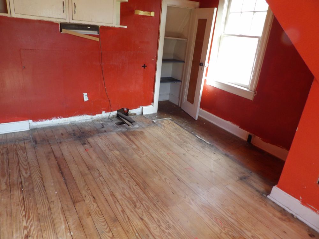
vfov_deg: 56.8
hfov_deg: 71.6
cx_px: 160
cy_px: 120
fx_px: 221
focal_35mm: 24
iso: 200
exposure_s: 1/28
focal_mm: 4.3
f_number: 3.2
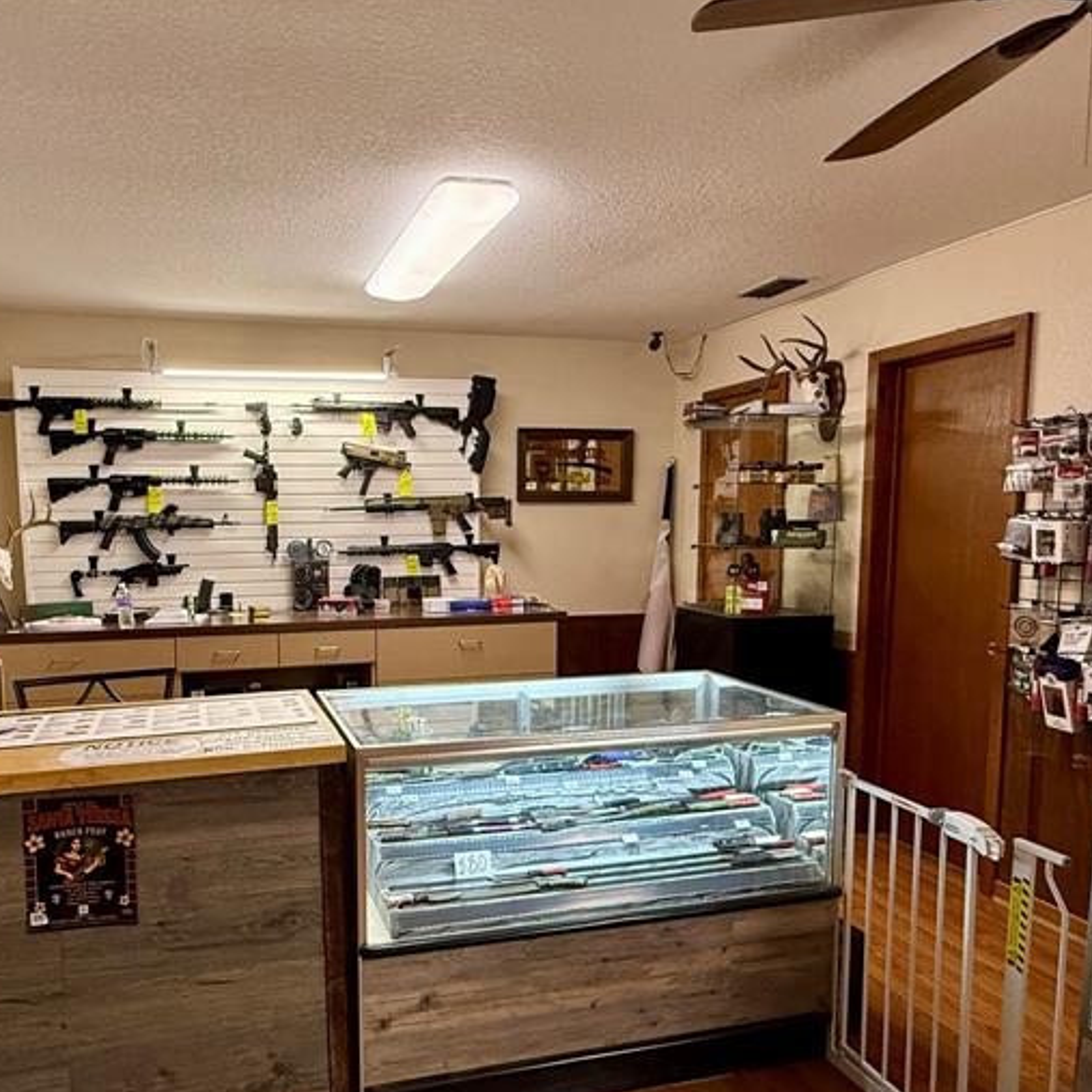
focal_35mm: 25
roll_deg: -0.1
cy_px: 599
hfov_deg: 62.1
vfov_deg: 62.8
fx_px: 892
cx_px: 416
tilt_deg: -4.8
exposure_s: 1/120
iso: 320
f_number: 2.2
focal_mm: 2.22
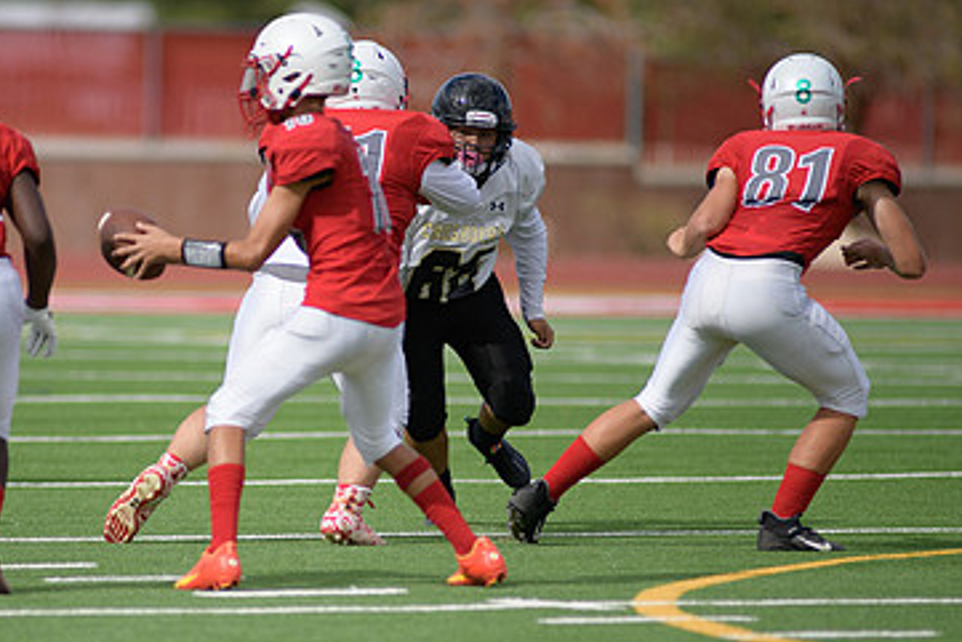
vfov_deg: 2.9
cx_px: 288
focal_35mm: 482
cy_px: 430
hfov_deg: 4.3
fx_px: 12885
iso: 400
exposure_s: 1/8000
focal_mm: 300
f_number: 2.8
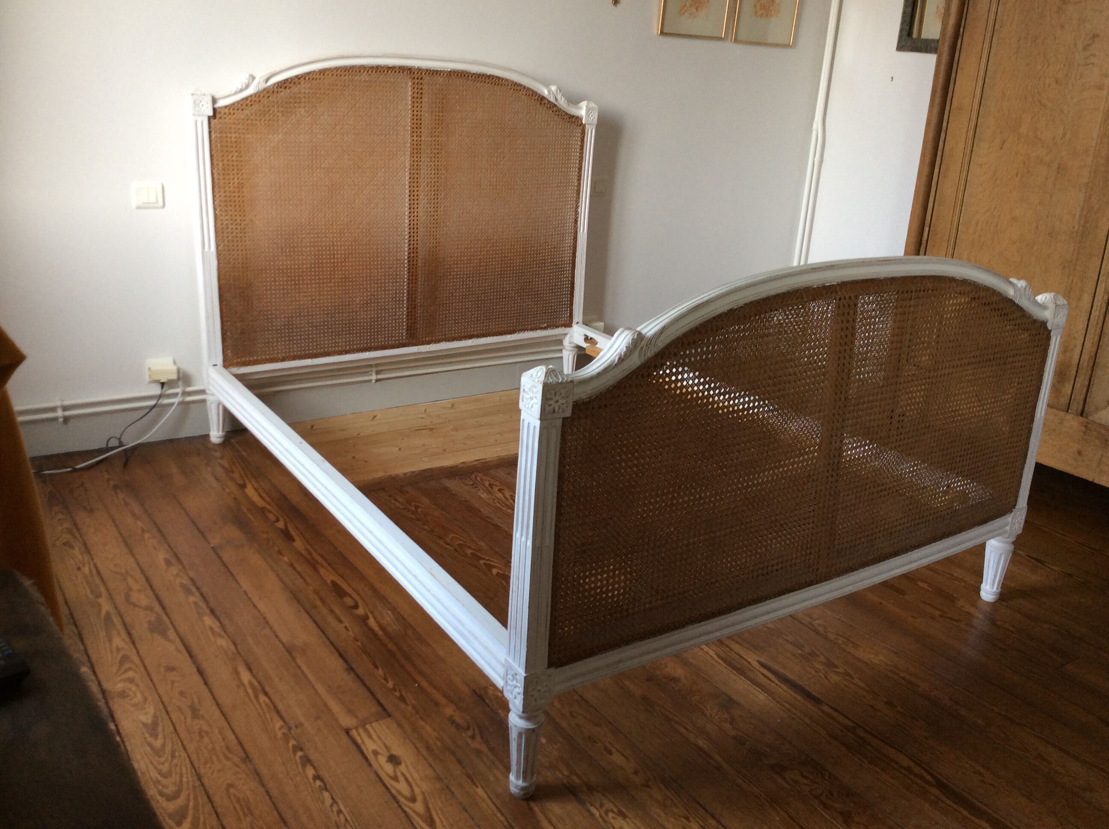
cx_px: 554
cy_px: 414
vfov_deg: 44.1
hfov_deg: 56.9
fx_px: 1024
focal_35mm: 32
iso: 40
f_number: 2.4
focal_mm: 3.3
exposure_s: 1/25
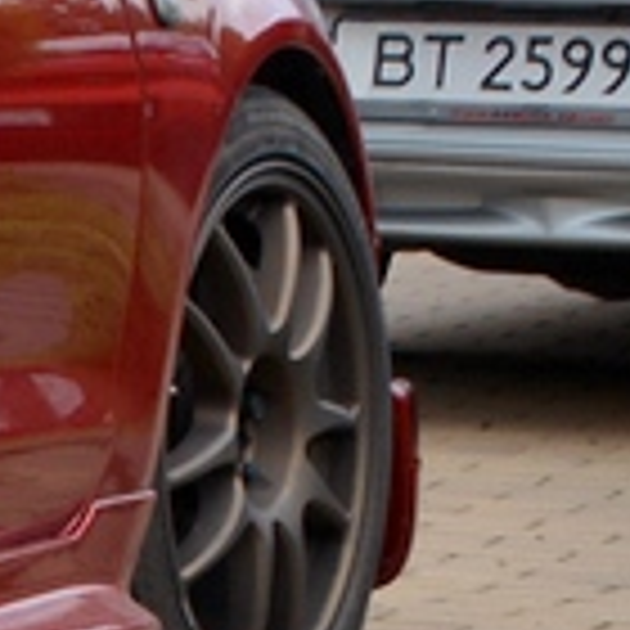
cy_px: -241
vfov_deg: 5.0
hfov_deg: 4.6
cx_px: -1750
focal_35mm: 349
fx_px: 7186
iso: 125
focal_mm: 32
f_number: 8
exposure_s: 1/250
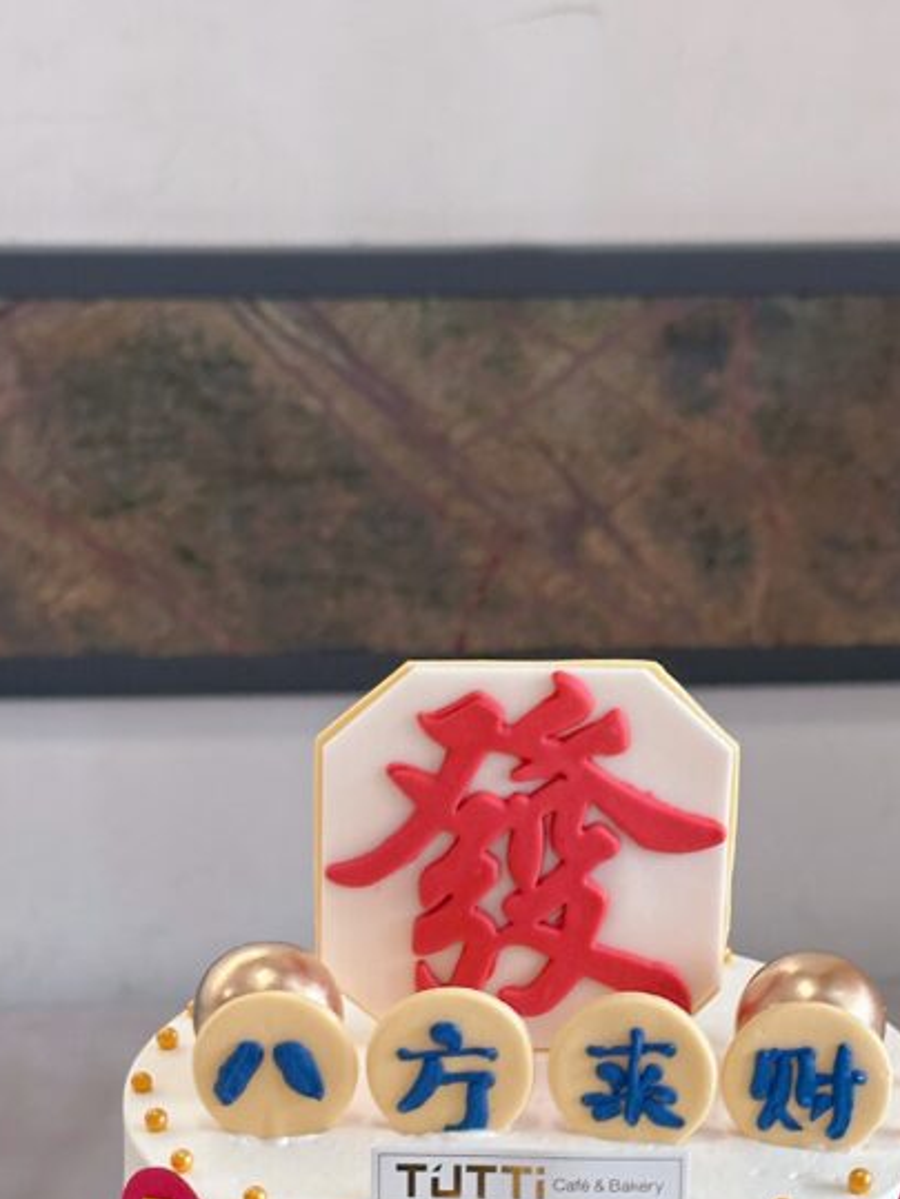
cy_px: 1084
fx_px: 3155
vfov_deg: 21.1
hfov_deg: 16.2
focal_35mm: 91
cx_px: 478
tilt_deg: -24.5
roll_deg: -1.9
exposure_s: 1/50
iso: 125
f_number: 1.78
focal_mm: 6.86
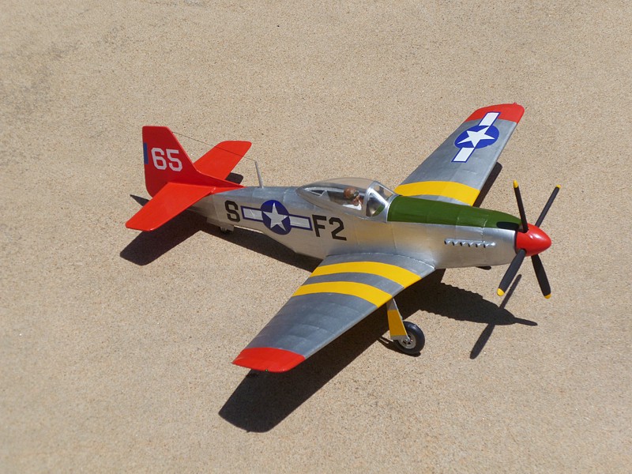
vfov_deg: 14.4
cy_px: 237
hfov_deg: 19.1
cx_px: 316
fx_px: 1881
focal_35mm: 103
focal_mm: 18.3
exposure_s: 1/1000
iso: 80
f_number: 4.8
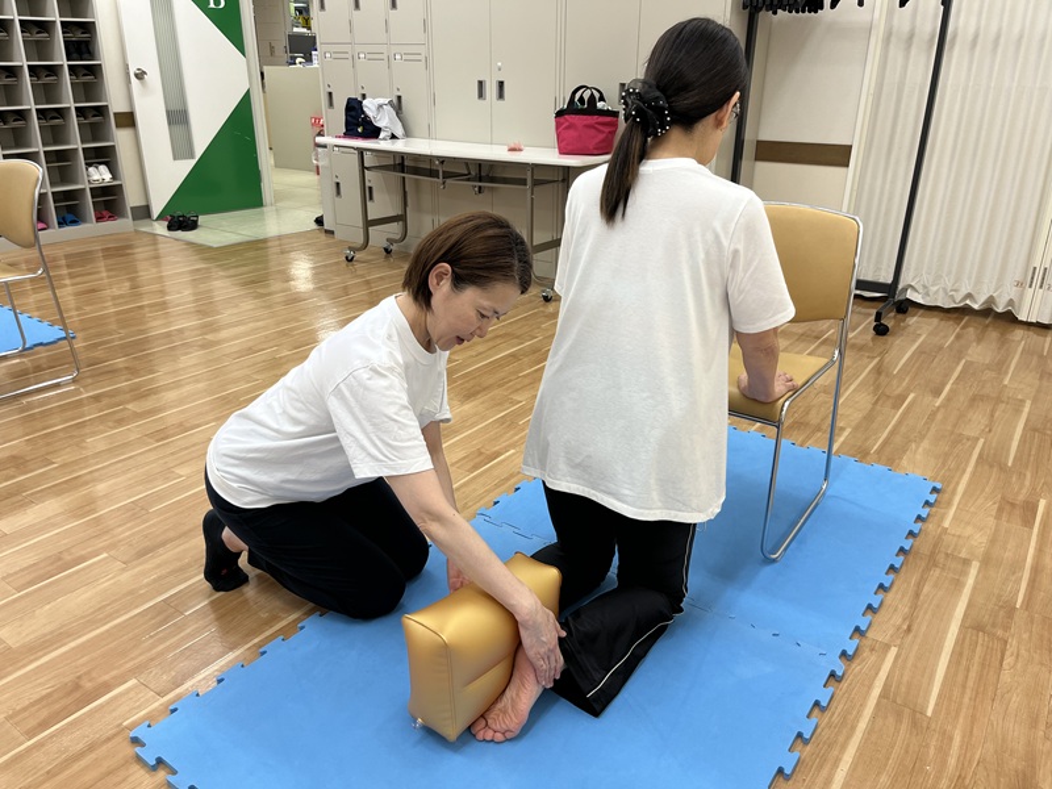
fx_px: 790
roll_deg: -0.7
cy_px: 394
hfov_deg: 67.3
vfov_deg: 53.1
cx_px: 526
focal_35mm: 26
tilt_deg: -23.0
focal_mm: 5.1
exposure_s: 1/100
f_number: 1.6
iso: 40
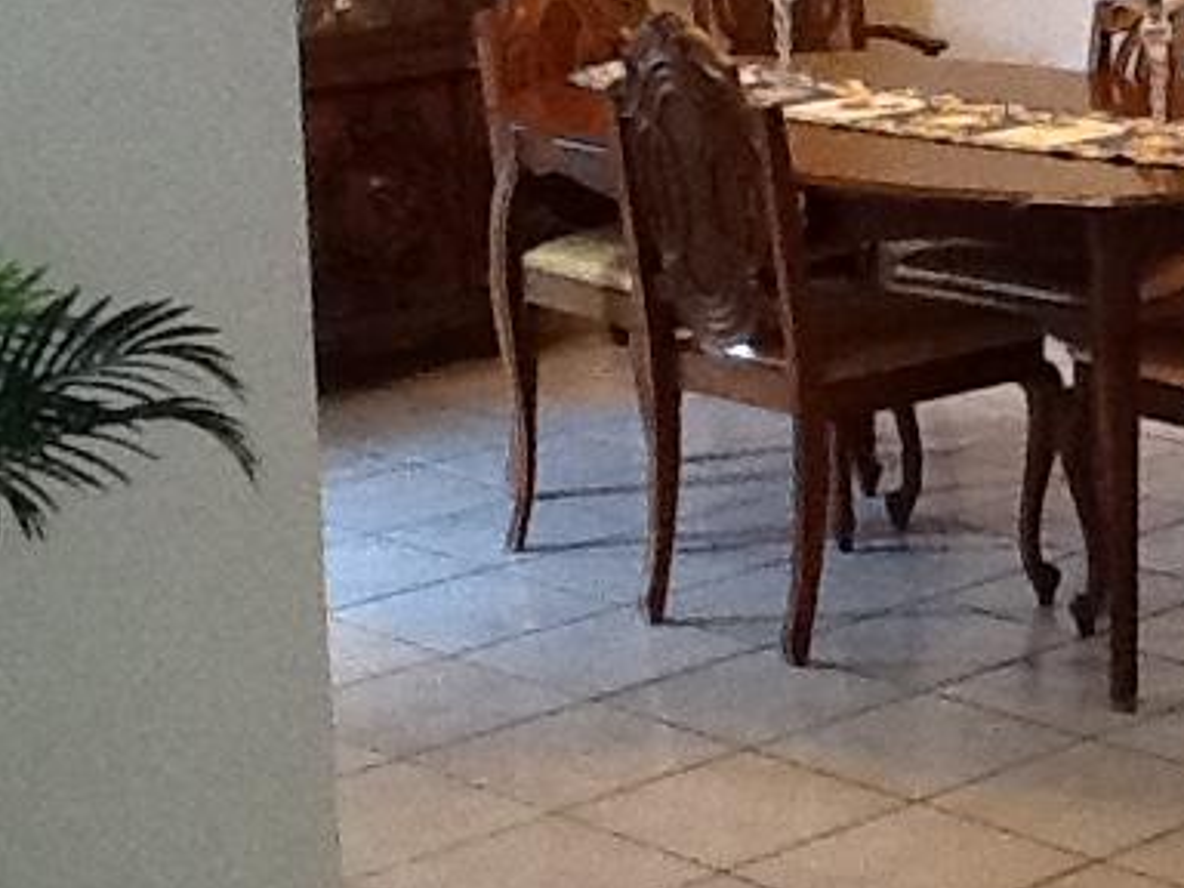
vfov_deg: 13.4
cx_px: 1280
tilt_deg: -12.6
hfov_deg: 17.3
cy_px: 259
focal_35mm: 110
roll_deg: +0.8
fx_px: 3762
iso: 200
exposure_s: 1/30
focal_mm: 2.03
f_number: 2.4
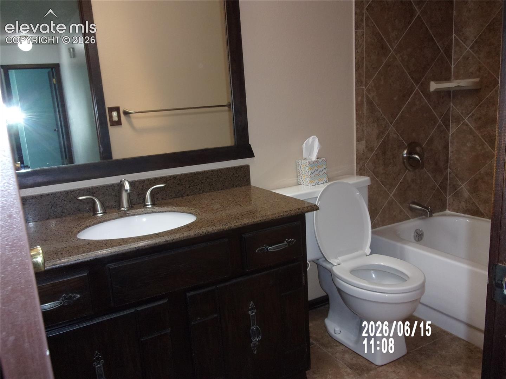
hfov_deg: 63.4
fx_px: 409
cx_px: 253
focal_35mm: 28
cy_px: 190
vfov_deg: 49.7
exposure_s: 1/34
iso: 200
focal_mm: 5.1
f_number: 3.9
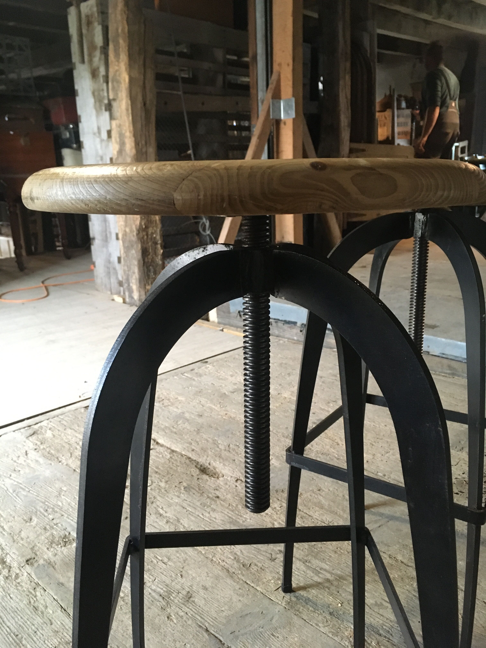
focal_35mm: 29
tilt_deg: -15.0
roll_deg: +3.4
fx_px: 543
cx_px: 243
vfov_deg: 61.7
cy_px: 324
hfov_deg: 48.2
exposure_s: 1/17
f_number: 2.2
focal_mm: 4.15
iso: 250
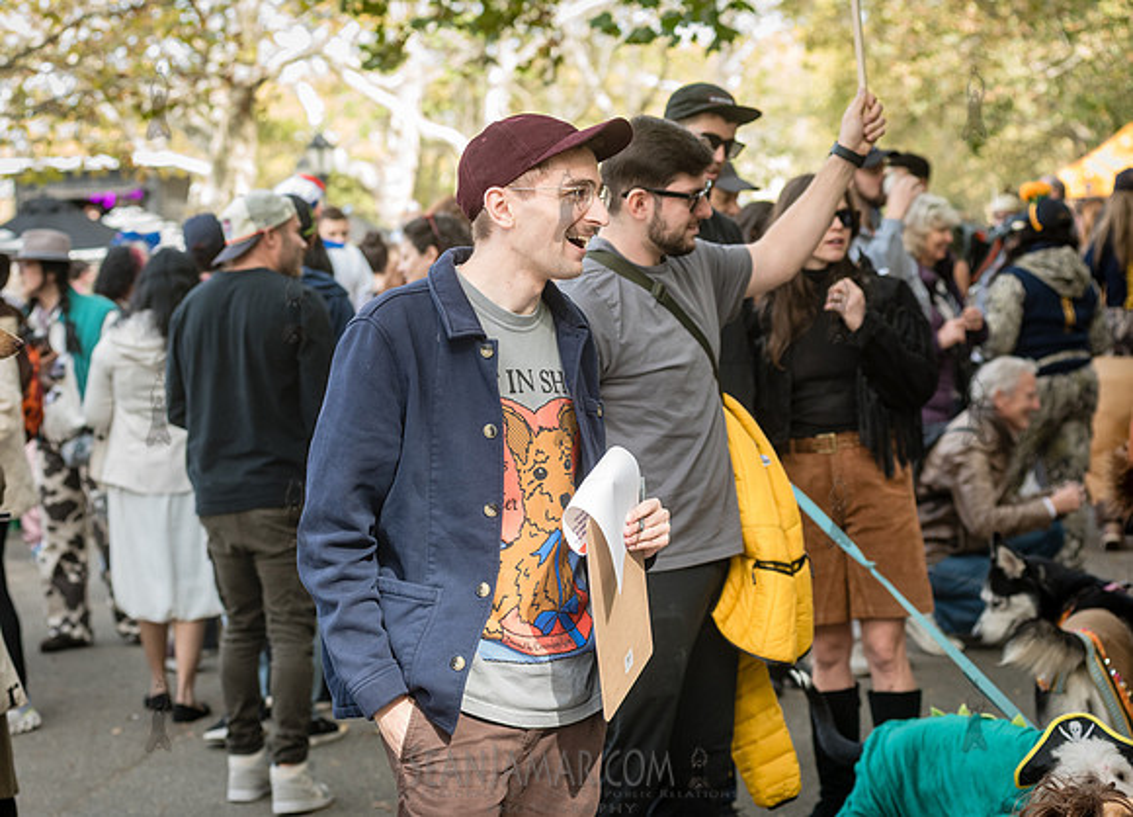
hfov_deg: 22.5
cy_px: 390
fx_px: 2845
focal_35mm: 88
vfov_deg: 16.3
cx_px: 493
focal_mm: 80
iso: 1000
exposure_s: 1/250
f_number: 5
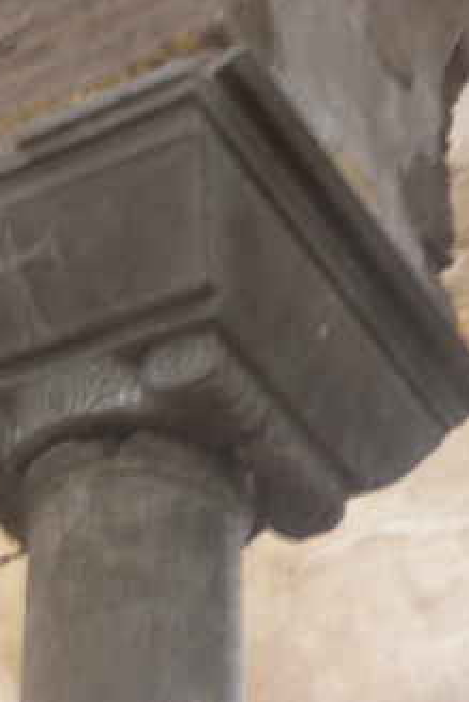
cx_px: 163
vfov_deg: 17.1
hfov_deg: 11.4
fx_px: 2342
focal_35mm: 120
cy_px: 351
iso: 100
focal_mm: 18.1
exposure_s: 1/4
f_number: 4
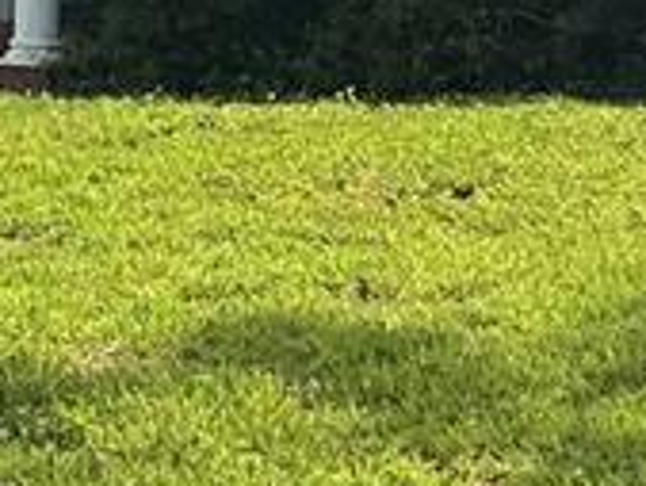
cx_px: 92
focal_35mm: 176
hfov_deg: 11.2
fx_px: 3287
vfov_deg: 8.2
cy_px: -379
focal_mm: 3
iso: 25
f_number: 1.8
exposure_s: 1/4065
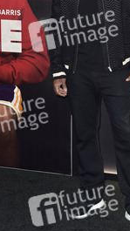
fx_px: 601
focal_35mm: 98
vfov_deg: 21.7
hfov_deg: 12.3
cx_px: 99
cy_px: 75
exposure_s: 1/250
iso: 640
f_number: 6.3
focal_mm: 62
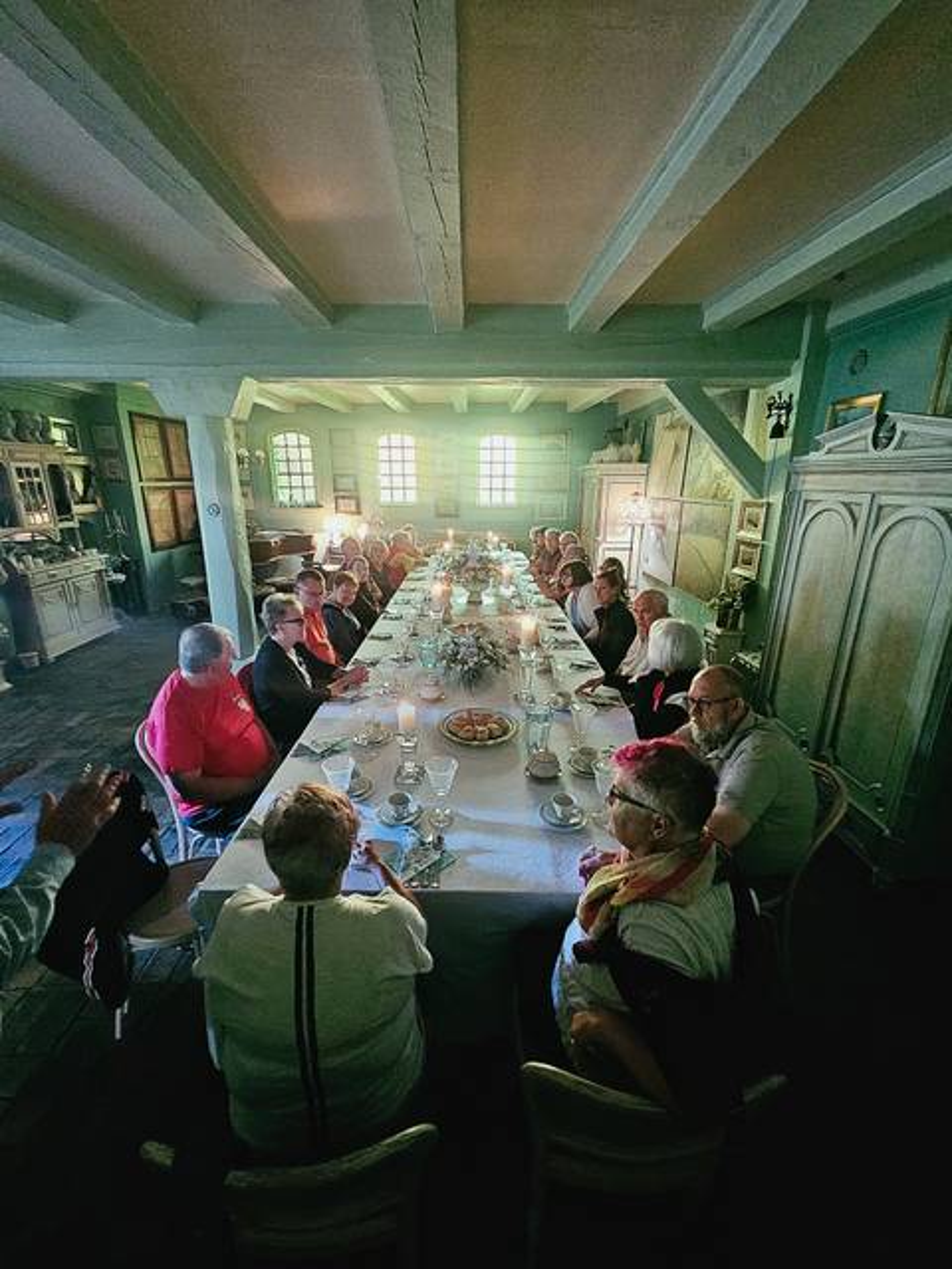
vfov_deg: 106.2
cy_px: 634
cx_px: 476
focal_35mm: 13
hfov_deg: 89.9
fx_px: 477
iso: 1000
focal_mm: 2.2
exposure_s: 1/25.1
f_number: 2.2
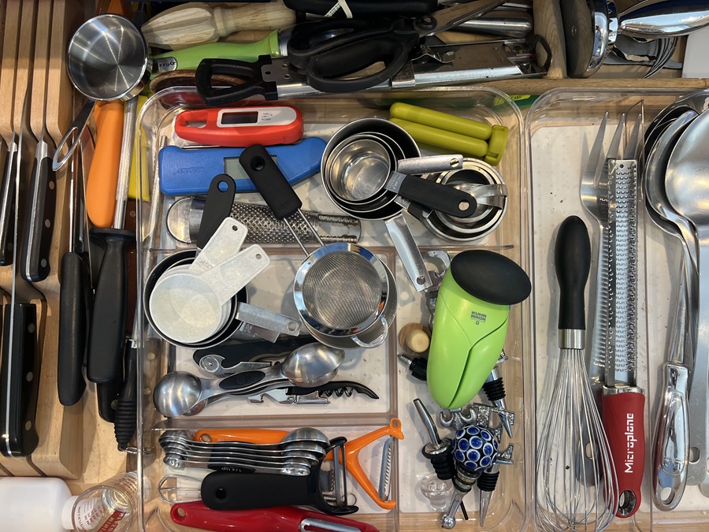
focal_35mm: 26
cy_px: 266
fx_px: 533
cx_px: 354
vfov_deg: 53.1
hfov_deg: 67.3
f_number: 1.5
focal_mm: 5.7
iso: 80
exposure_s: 1/60
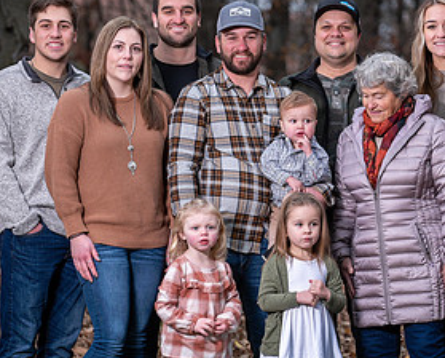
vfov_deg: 5.9
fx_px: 3469
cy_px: 212
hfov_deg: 7.3
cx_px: 297
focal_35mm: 263
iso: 200
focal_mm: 135
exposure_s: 1/125
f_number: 4
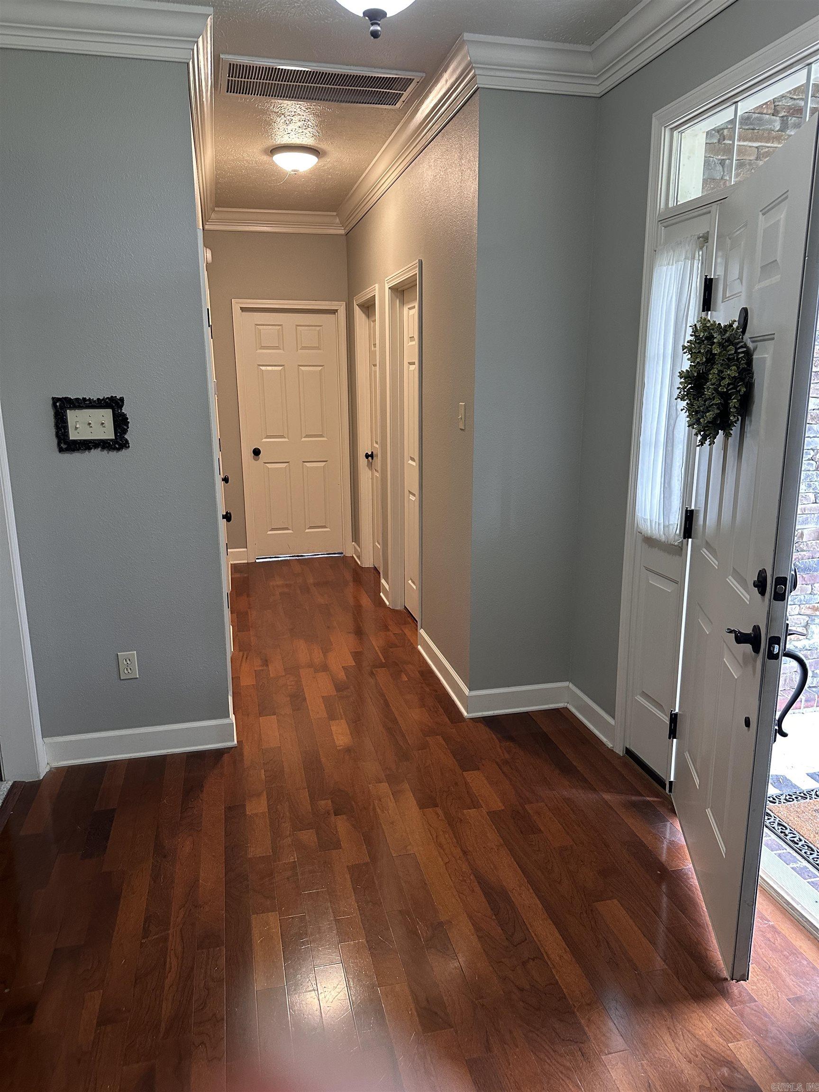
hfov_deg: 56.8
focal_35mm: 24
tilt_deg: -10.6
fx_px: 757
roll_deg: -0.7
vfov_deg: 71.6
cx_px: 410
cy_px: 546
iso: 320
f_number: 1.78
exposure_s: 1/60
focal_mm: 6.86
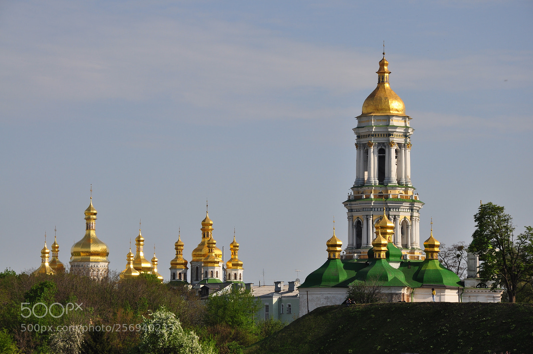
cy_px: 177
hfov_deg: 14.9
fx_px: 2041
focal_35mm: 138
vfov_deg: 9.9
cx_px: 266
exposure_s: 1/500
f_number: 11
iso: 200
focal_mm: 92
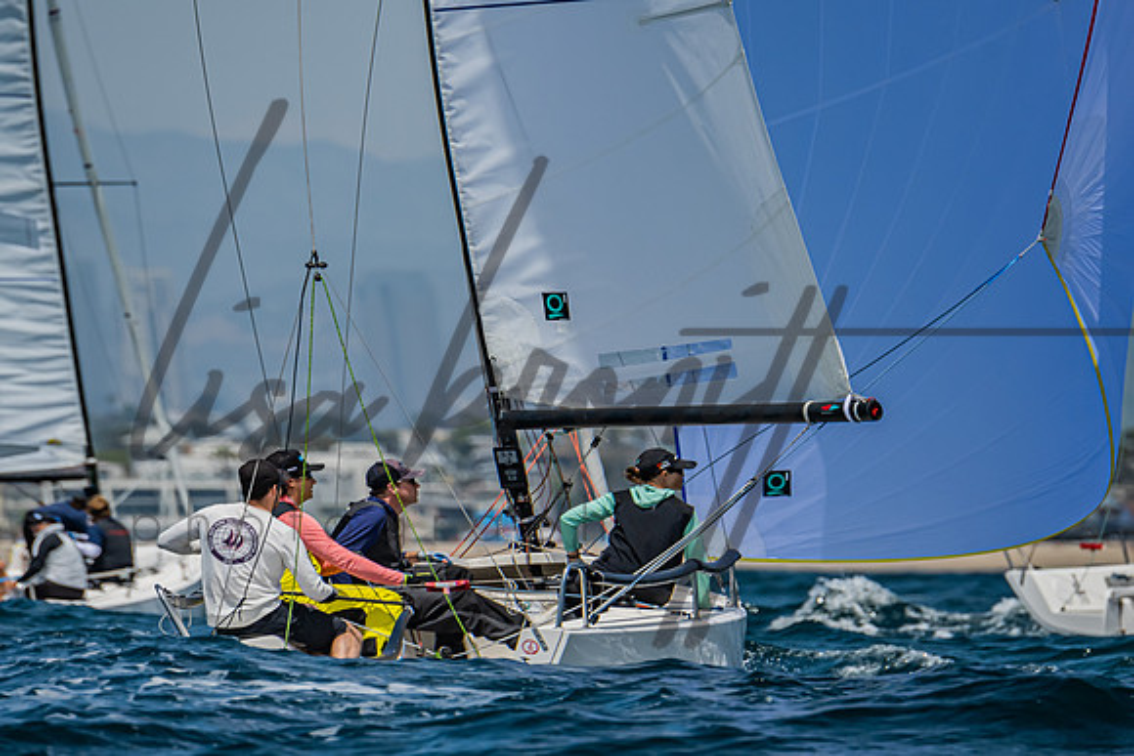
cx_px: 522
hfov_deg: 3.9
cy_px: 372
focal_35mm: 526
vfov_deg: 2.6
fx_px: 16569
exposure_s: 1/2500
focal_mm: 380
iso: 400
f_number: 6.3
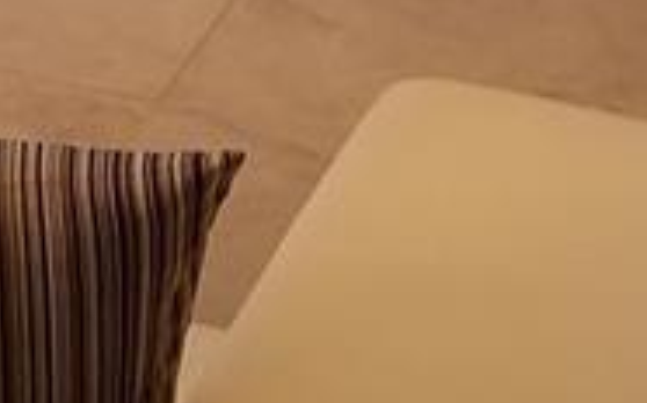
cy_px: -570
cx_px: -205
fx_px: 3137
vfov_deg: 6.9
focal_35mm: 178
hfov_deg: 11.5
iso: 50
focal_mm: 4.2
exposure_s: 1/60
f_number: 1.7
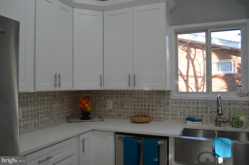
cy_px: 82
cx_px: 124
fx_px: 207
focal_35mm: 30
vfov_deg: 43.4
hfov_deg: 62.0
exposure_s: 1/125
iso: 400
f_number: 5.6
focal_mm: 20
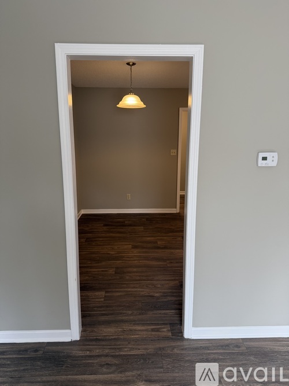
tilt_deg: -10.0
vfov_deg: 71.6
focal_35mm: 24
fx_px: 267
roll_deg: +0.3
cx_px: 144
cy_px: 193
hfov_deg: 56.8
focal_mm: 6.76
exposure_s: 1/120
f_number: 1.78
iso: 200
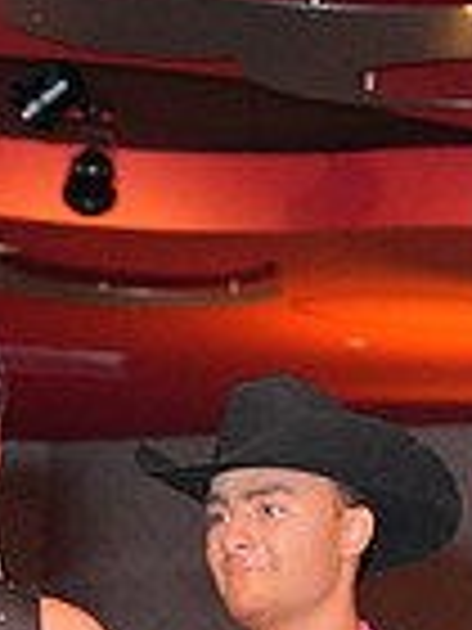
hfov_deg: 7.5
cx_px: 249
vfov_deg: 9.3
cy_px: 1269
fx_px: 3618
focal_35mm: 199
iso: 4000
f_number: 4
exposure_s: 1/200
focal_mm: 50
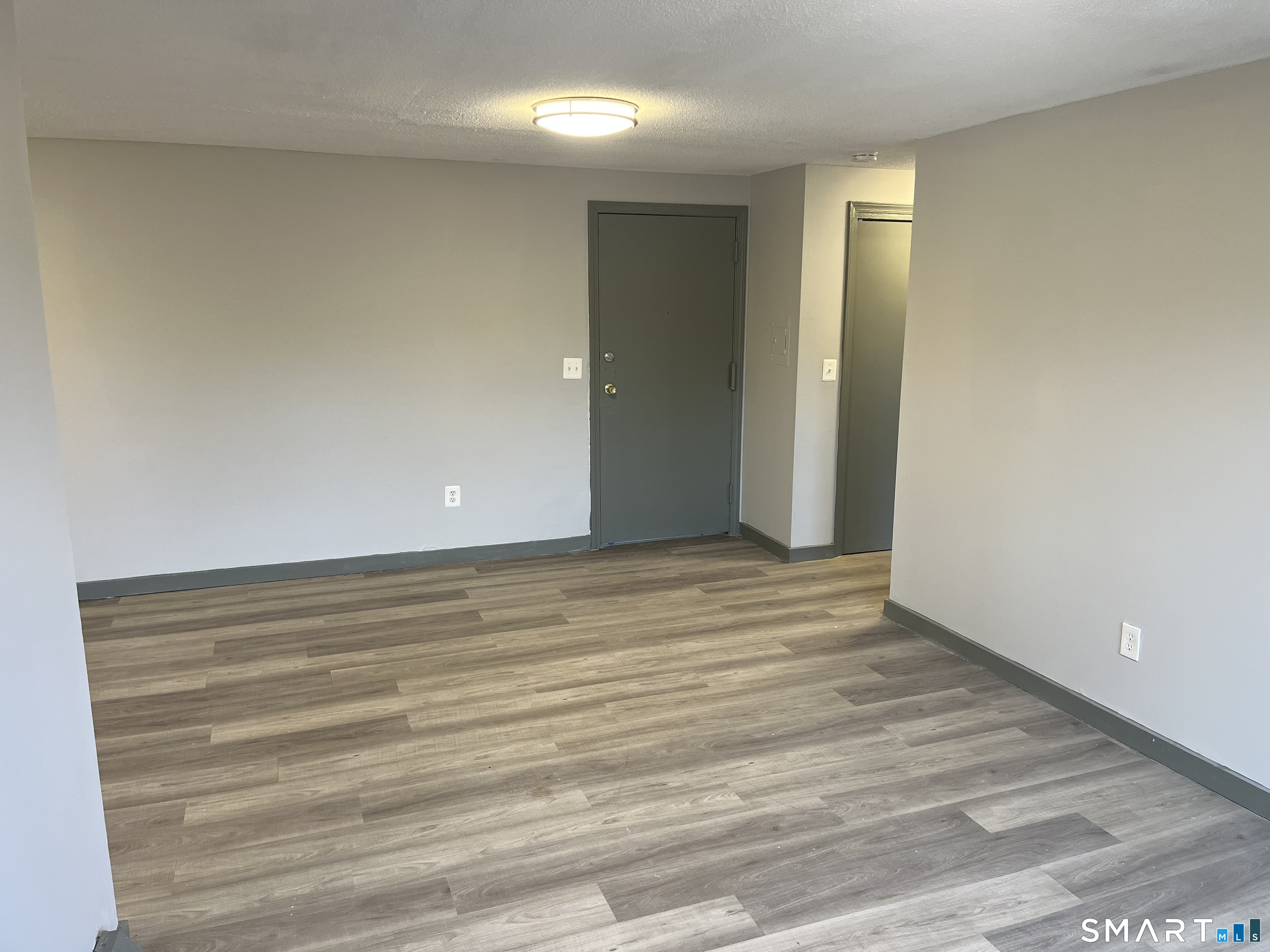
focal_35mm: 26
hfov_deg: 67.3
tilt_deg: -12.0
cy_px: 476
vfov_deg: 53.1
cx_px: 635
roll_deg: -0.3
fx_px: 954
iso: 100
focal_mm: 5.1
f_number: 1.6
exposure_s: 1/120
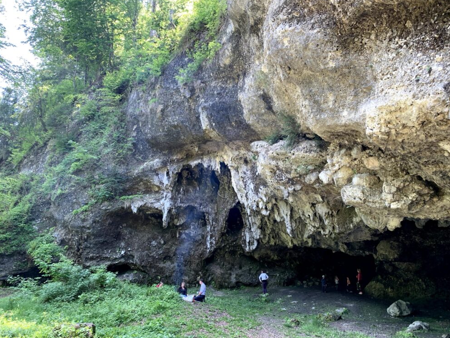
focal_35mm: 27
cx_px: 225
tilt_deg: +17.2
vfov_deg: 51.4
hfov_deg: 65.3
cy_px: 171
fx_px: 351
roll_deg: -1.9
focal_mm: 4.25
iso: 80
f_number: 1.8
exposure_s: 1/121
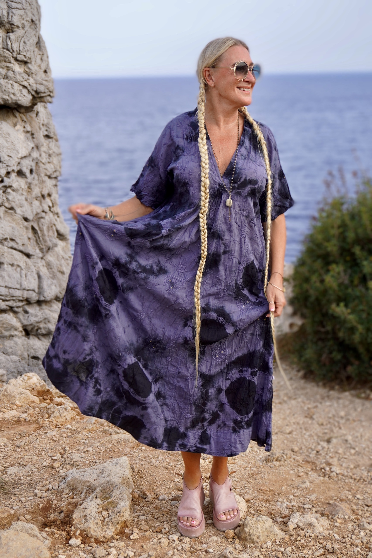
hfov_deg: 31.9
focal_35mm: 42
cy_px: 279
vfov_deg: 46.4
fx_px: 651
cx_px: 186
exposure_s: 1/200
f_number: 5
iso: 100
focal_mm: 28
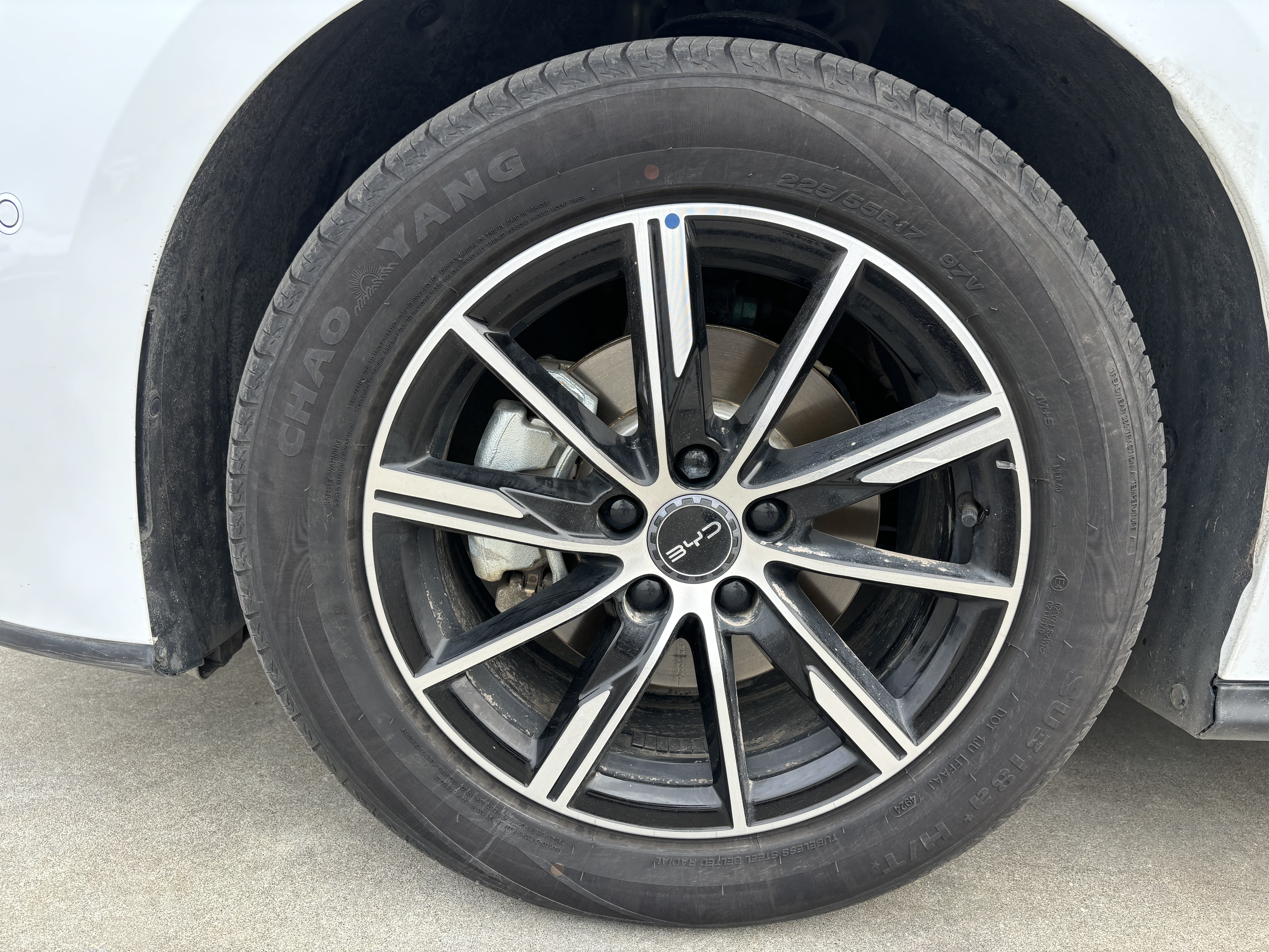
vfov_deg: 53.1
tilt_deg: -16.5
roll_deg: -1.8
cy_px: 476
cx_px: 634
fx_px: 953
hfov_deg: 67.3
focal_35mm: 26
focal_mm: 5.96
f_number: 1.6
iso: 50
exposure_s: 1/176
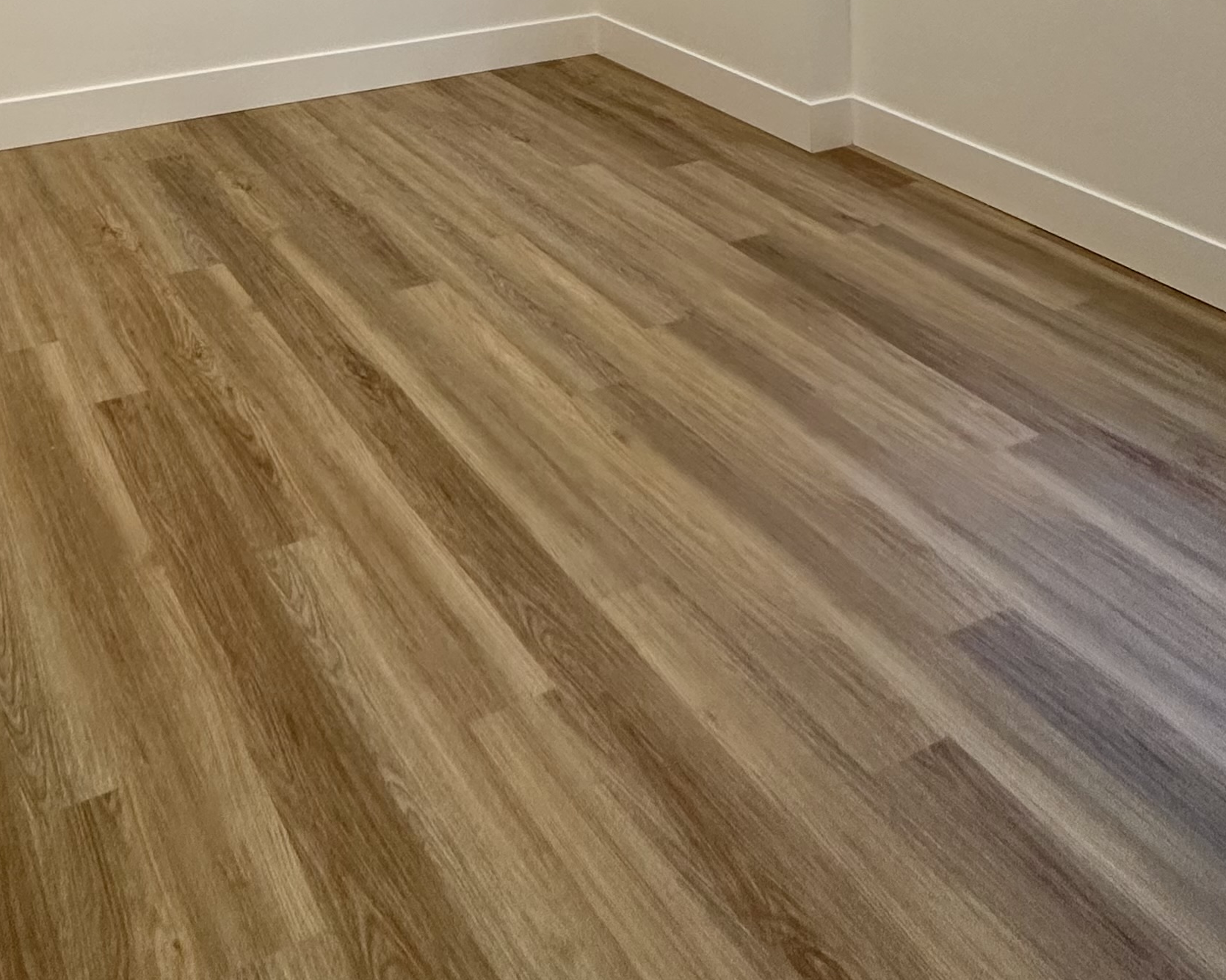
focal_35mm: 33
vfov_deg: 31.2
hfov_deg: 50.1
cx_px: 202
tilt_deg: +2.1
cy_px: -375
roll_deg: +0.0
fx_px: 1197
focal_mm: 2.22
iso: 160
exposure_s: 1/60
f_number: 2.2
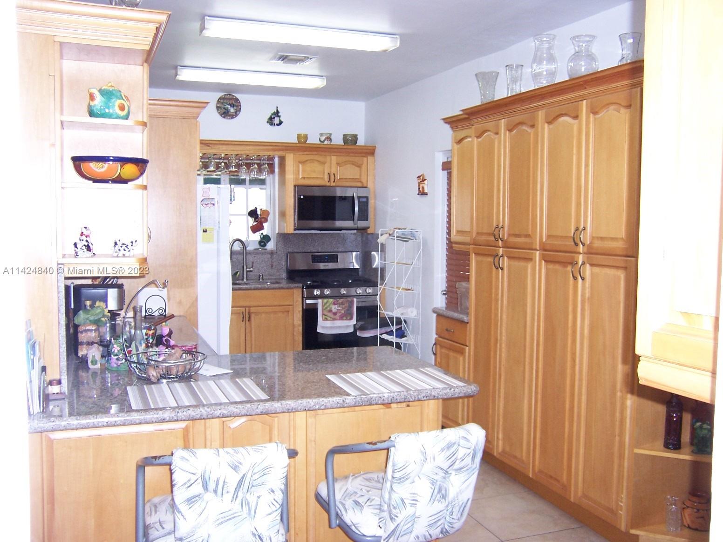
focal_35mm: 33
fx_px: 689
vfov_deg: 42.9
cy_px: 271
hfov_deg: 55.4
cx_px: 362
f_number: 2.8
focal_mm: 5.5
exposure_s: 1/60
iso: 140
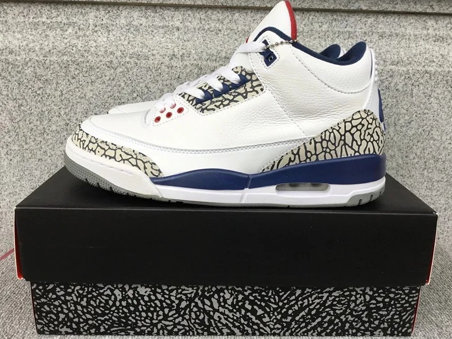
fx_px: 418
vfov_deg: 44.2
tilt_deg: -15.4
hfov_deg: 56.8
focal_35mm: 32
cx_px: 228
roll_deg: -1.5
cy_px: 170
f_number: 2.4
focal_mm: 3.3
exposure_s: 1/100
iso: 40
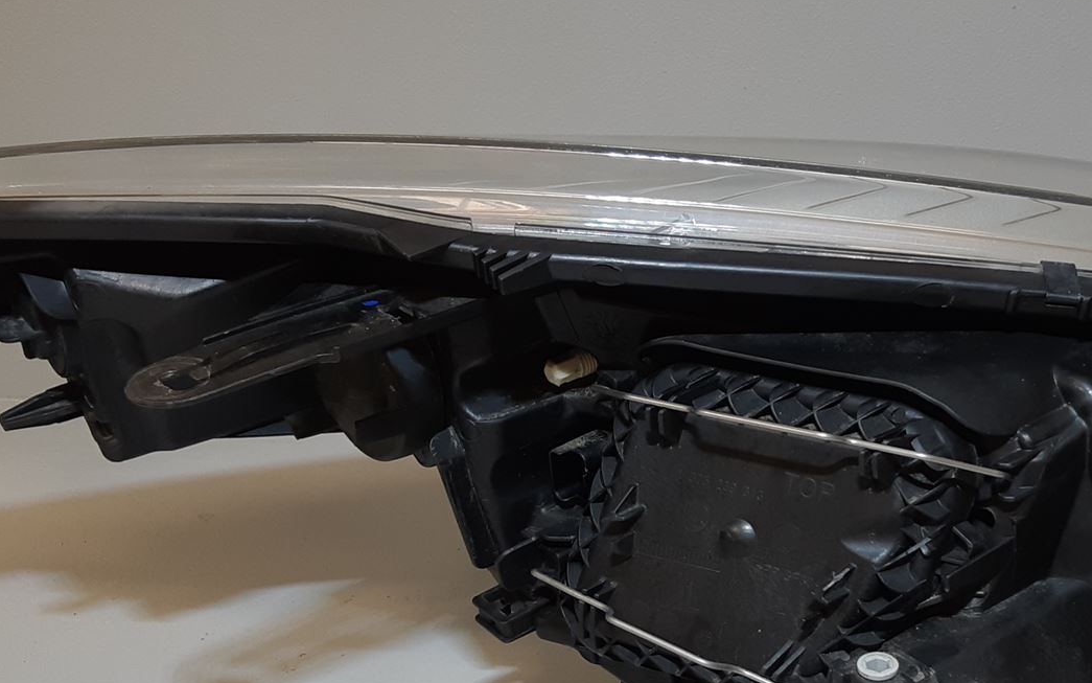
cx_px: 799
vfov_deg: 23.5
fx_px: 1607
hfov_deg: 36.8
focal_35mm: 54
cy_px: 588
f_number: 1.7
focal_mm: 3.93
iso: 64
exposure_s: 1/50
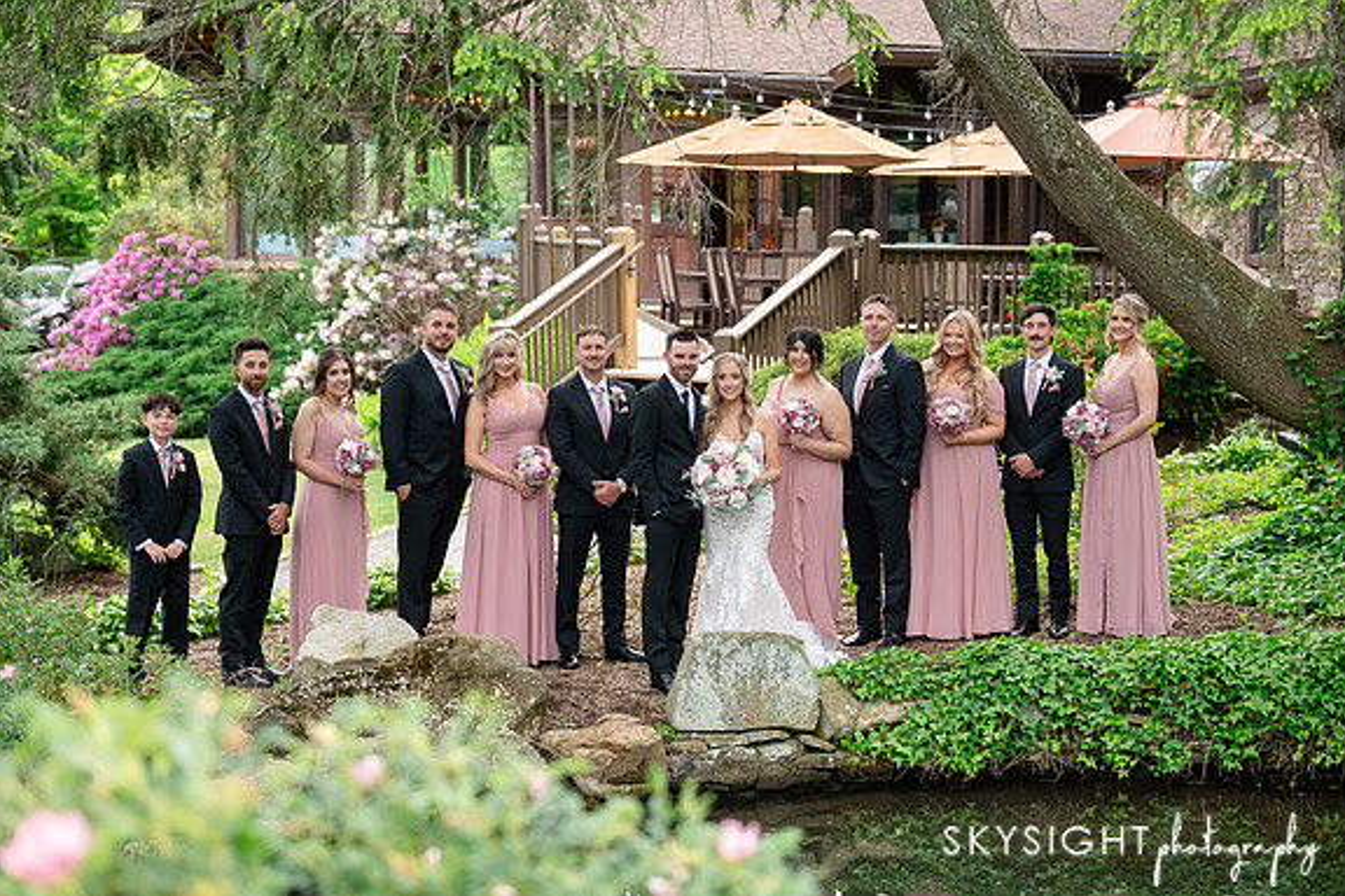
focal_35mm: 72
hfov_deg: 28.1
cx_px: 675
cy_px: 448
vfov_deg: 18.9
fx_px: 2690
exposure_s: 1/2500
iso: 1600
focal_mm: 70
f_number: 2.8
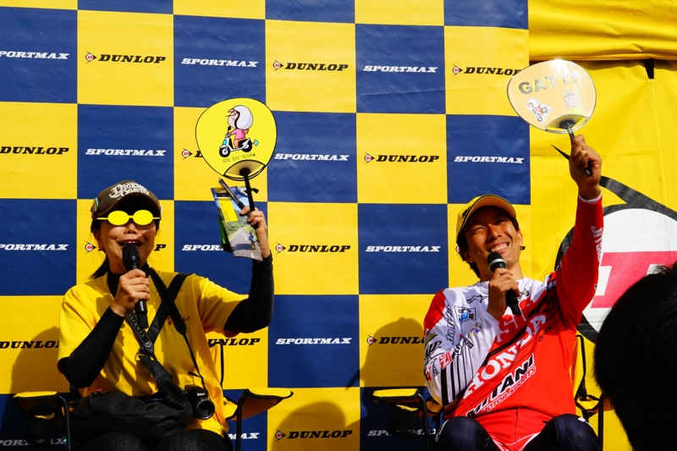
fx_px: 1410
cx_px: 338
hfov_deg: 27.0
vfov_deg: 18.2
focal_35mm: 75
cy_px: 226
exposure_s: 1/250
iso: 100
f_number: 11
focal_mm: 50
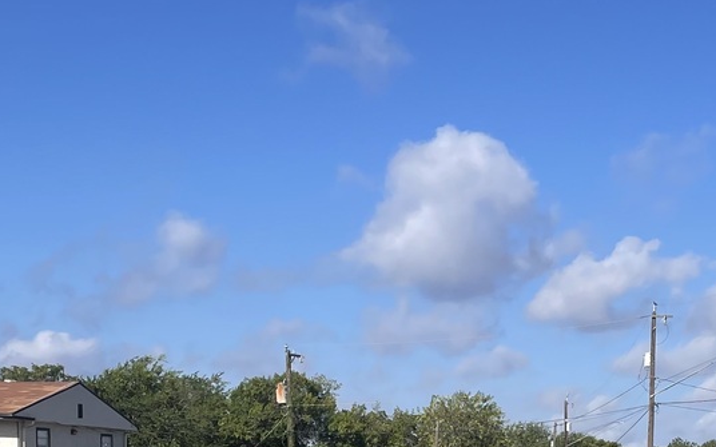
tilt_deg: -5.2
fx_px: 1444
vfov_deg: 16.3
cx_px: 544
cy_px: 644
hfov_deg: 27.4
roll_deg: -1.1
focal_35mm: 74
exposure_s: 1/4132
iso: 32
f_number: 1.6
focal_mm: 4.2
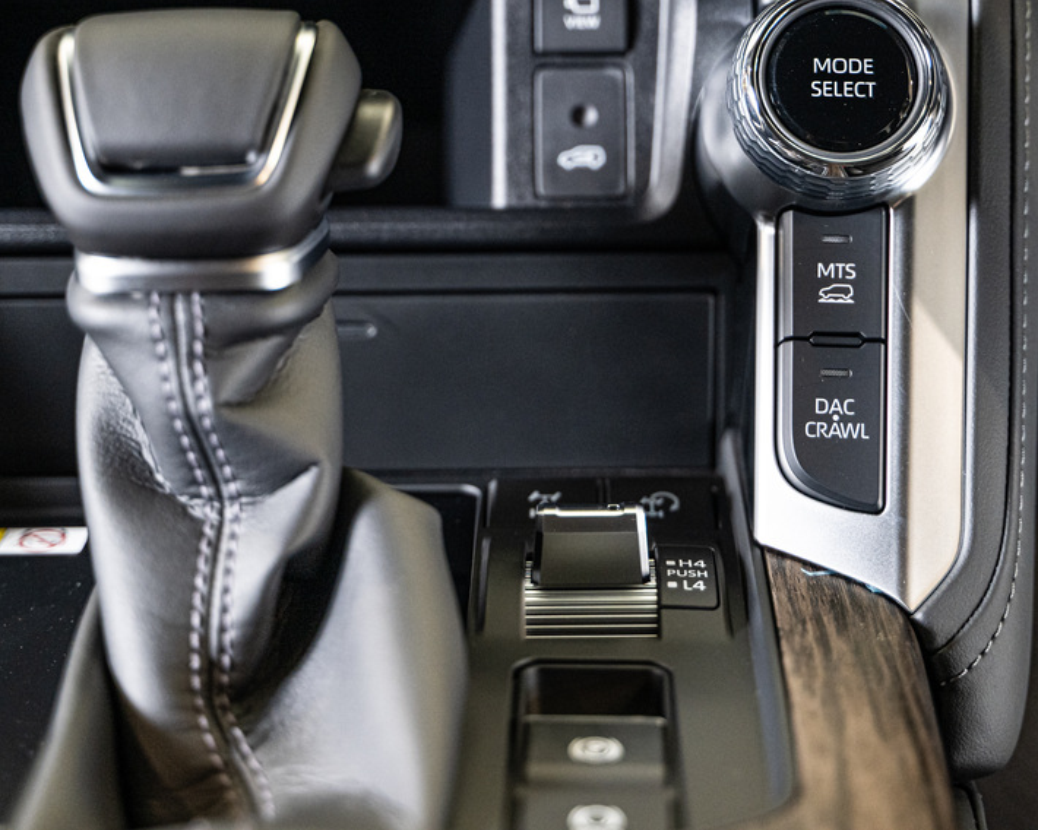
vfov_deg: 22.1
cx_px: 607
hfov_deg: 27.5
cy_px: 333
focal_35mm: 69
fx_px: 2120
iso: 1600
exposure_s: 1/125
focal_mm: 51
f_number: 2.8
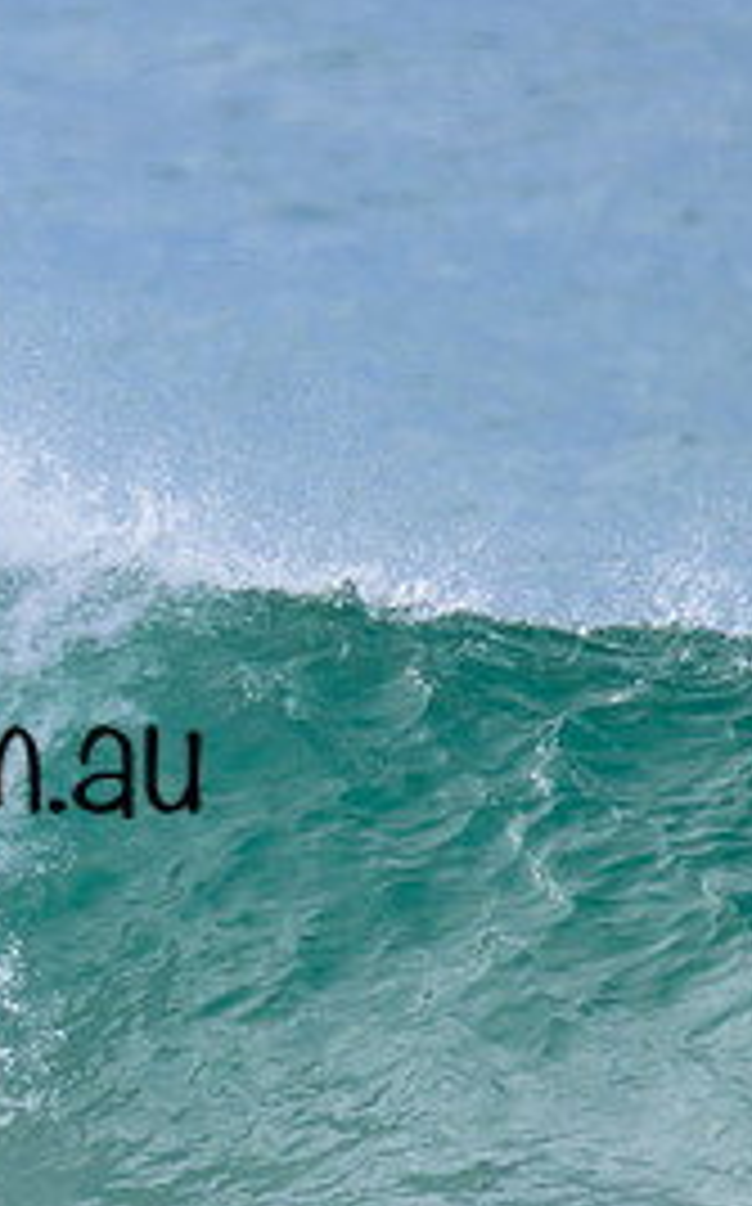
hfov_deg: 0.5
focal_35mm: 2425
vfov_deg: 0.9
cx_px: -734
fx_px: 79690
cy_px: 526
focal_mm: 800
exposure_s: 1/2000
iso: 900
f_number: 11
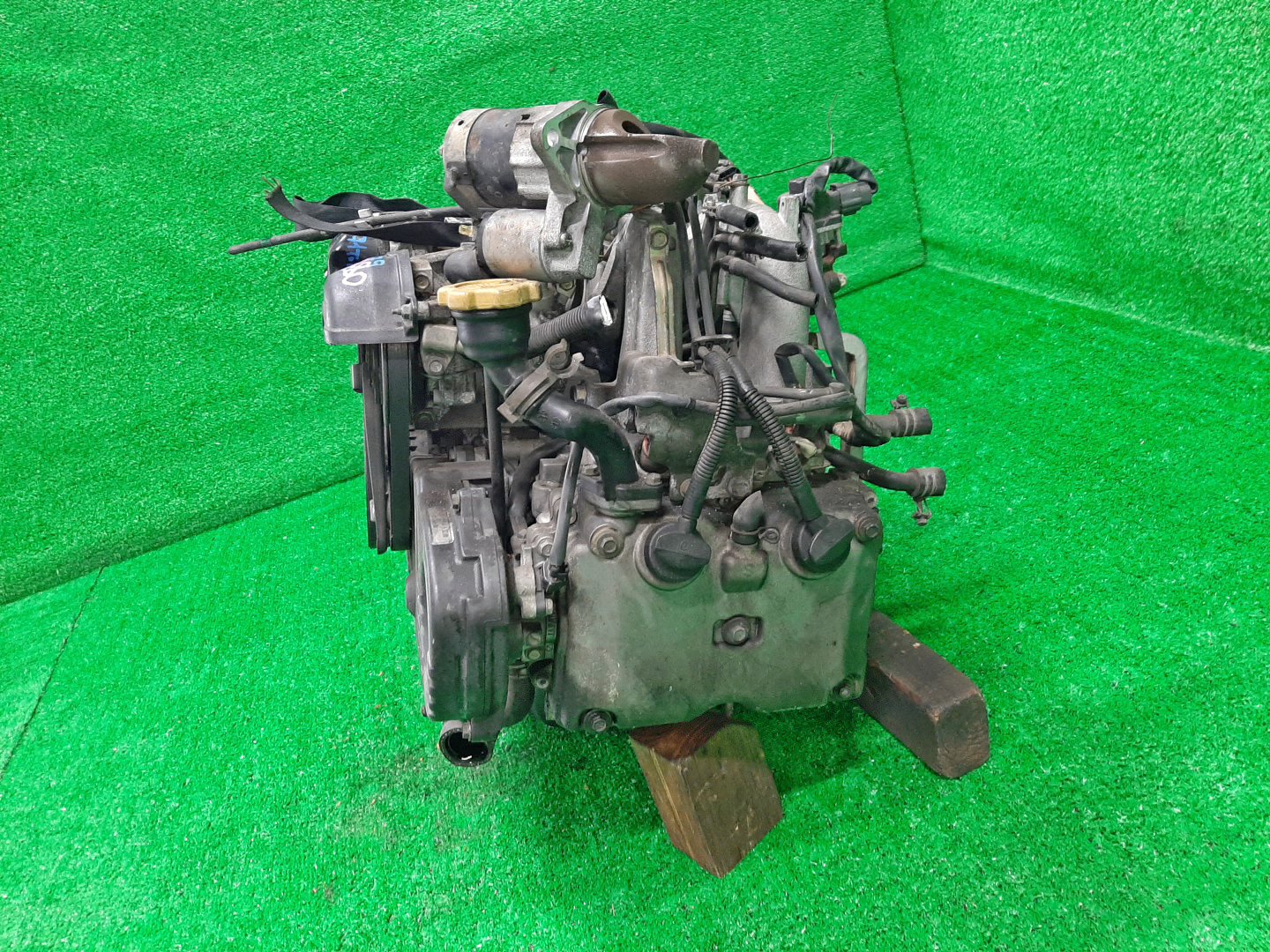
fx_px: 954
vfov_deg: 53.1
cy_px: 476
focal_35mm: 26
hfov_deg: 67.3
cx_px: 635
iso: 246
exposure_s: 1/50
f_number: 1.7
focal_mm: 3.93
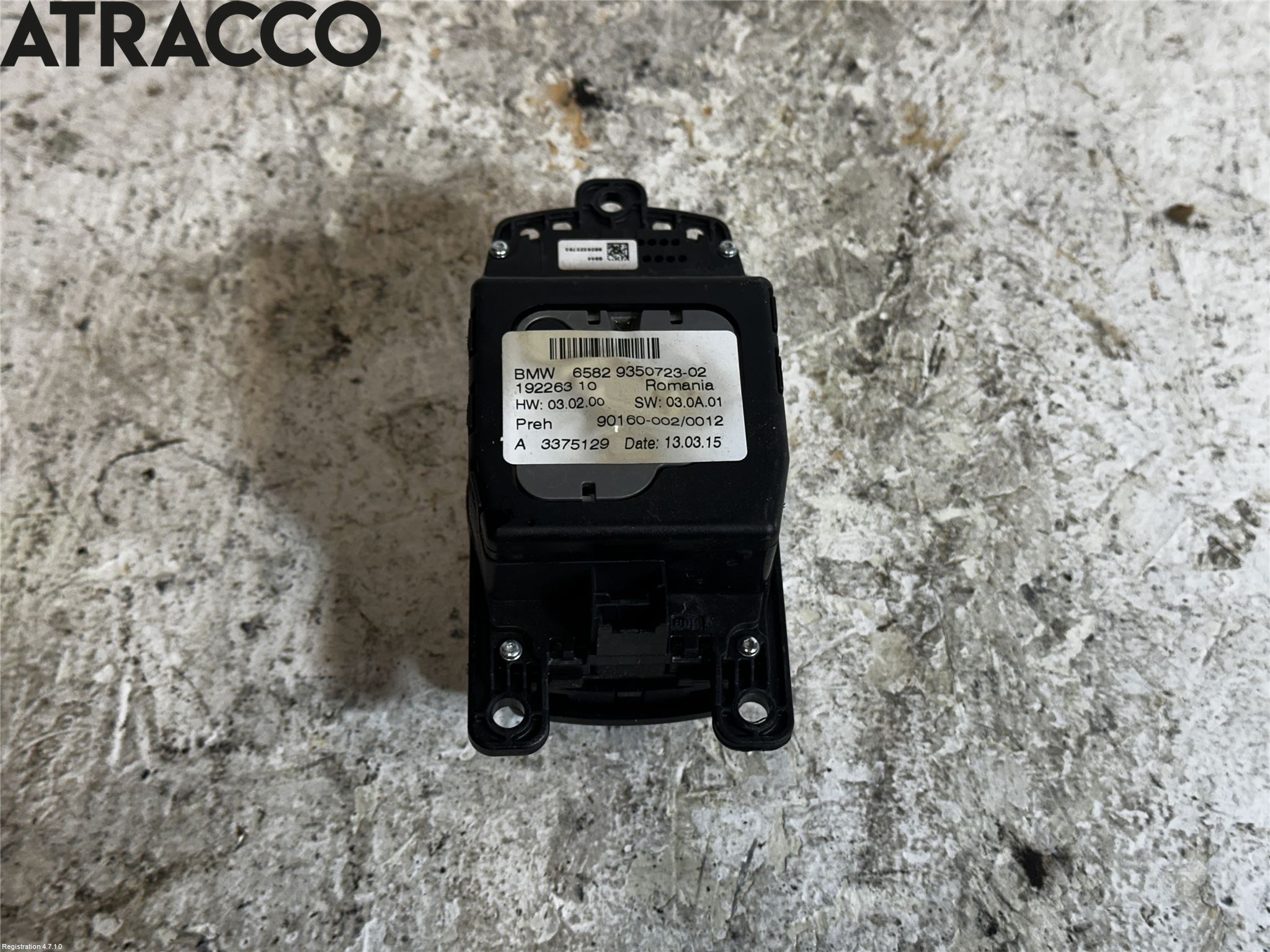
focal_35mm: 48
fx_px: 1761
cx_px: 635
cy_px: 476
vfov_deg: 30.3
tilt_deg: -57.0
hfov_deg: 39.7
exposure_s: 1/100
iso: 80
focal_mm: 6.86
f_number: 1.78
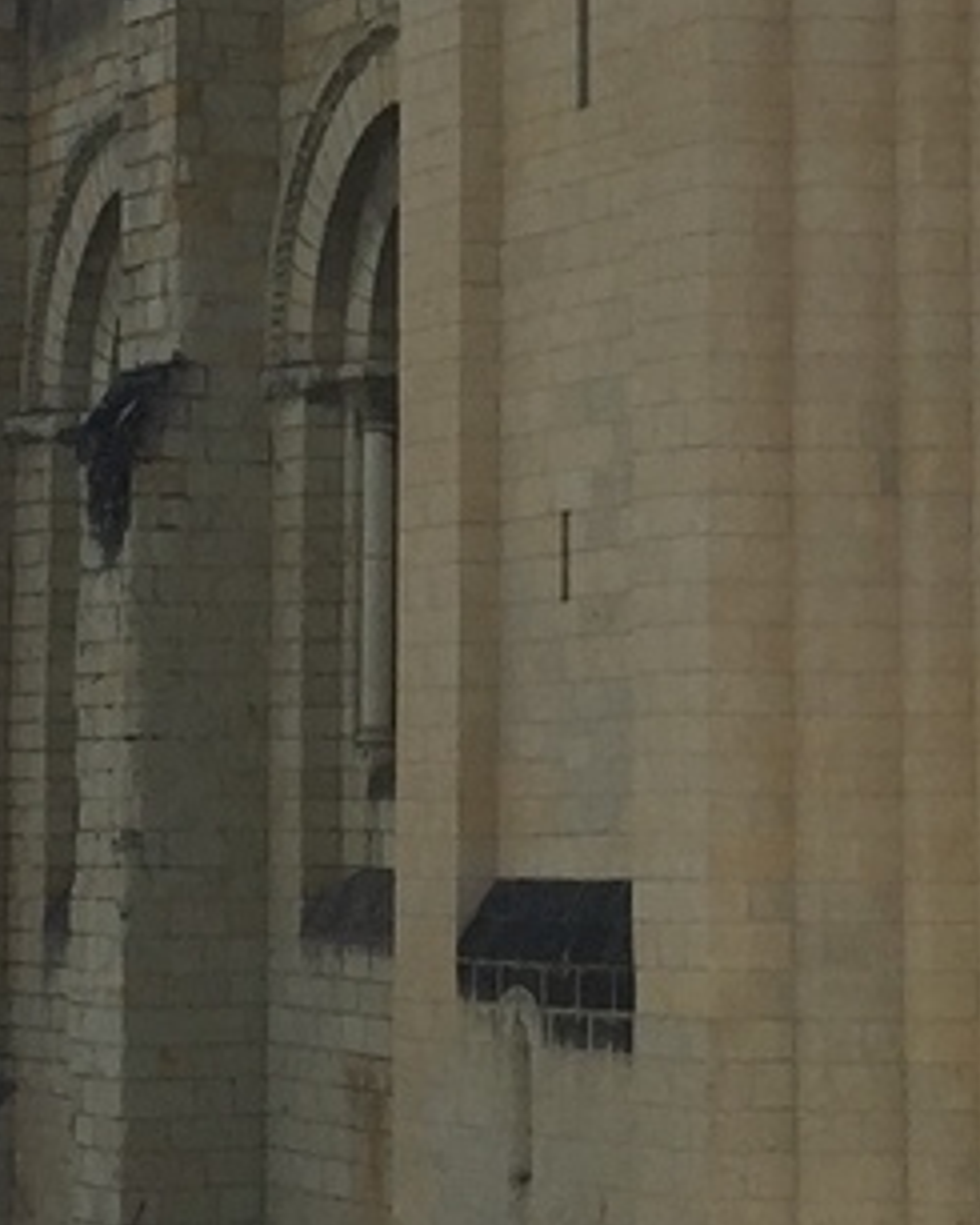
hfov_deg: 10.4
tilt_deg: +9.5
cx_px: 540
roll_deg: -0.9
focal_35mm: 148
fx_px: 5363
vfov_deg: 12.8
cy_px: -48
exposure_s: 1/3300
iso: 32
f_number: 2.2
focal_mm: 4.15
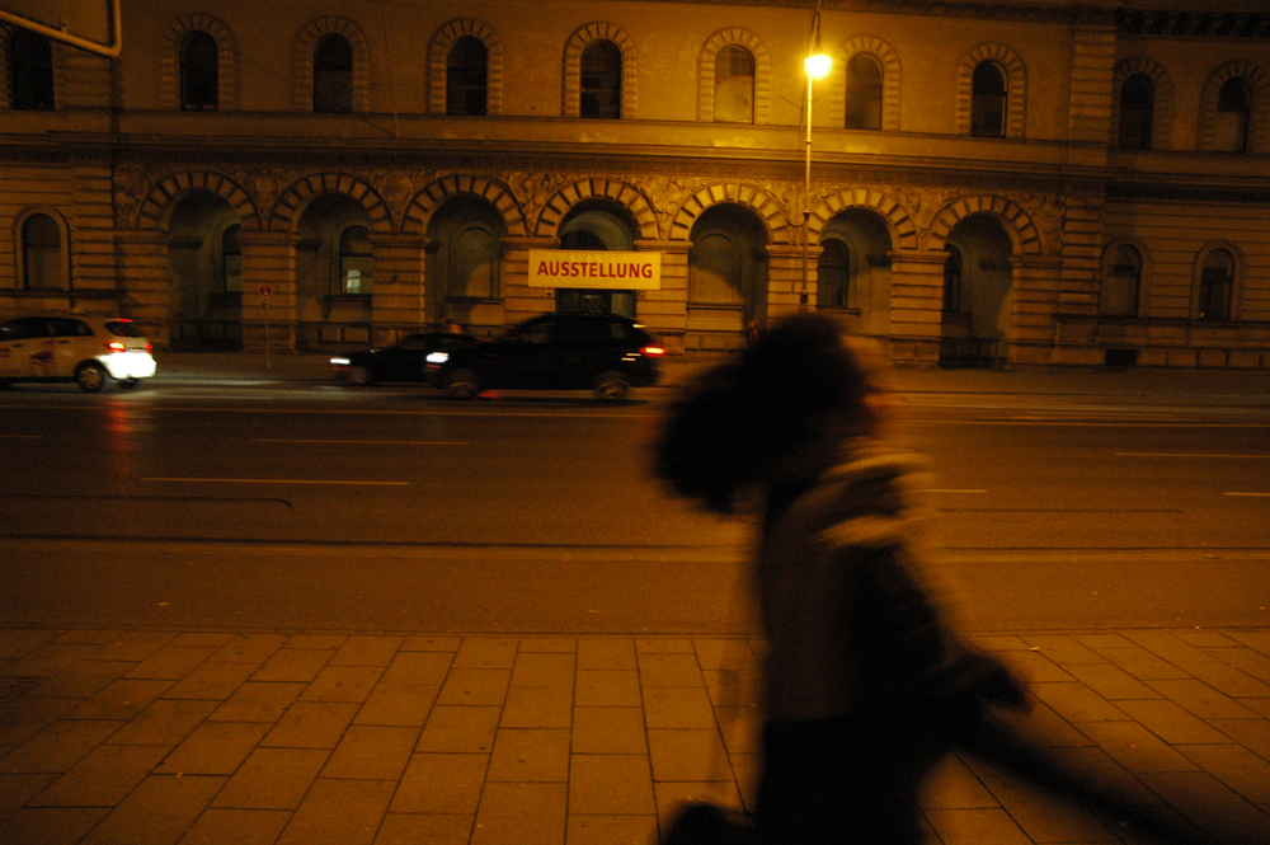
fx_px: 952
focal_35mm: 27
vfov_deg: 47.9
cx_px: 635
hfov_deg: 67.4
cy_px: 422
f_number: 3.5
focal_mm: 18
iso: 1600
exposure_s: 1/15
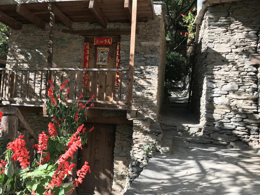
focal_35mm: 30
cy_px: 95
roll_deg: -3.3
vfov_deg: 46.8
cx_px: 124
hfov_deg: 59.9
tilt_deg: +3.5
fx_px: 225
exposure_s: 1/425
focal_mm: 3.99
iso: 20
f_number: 1.8
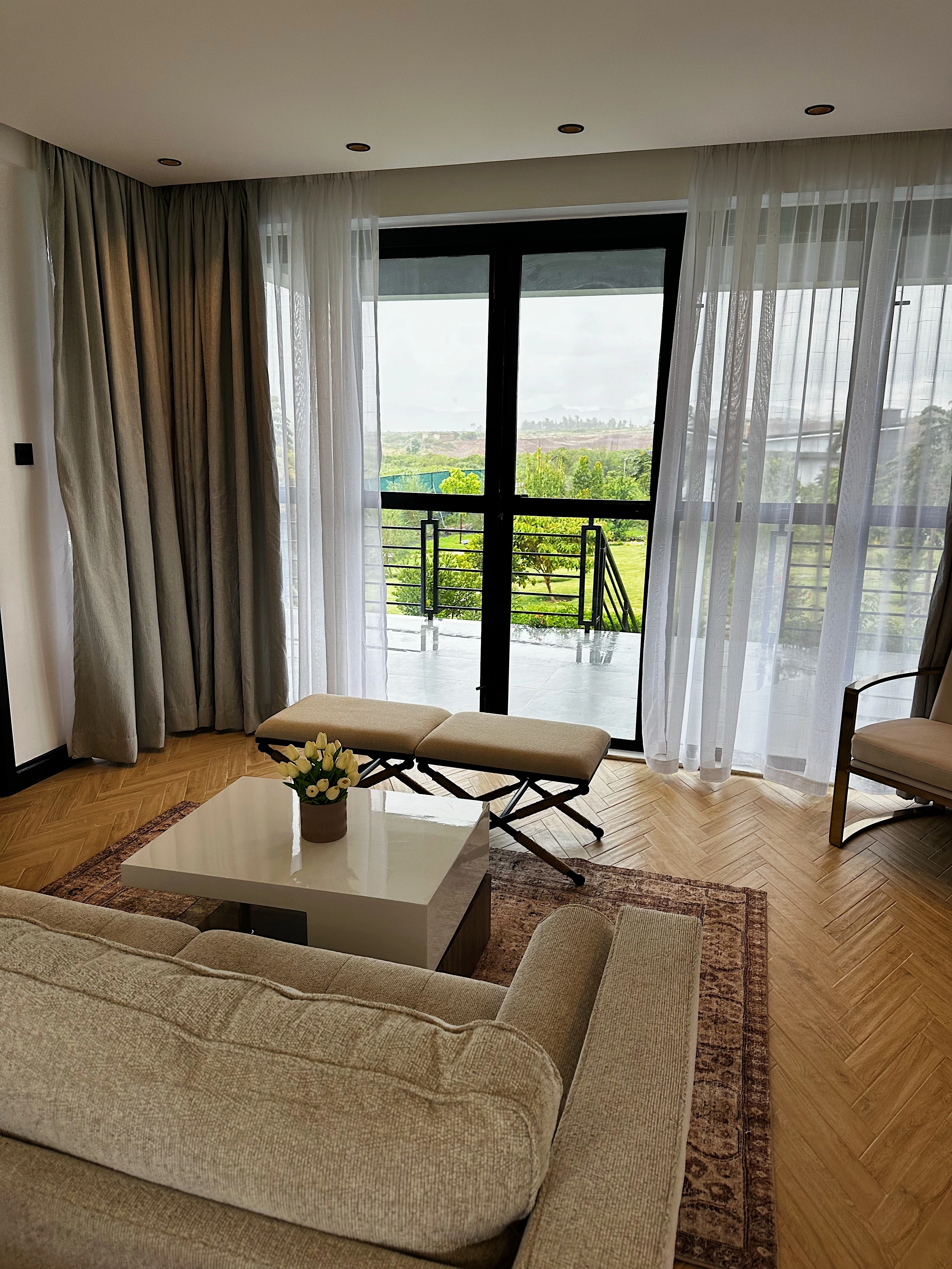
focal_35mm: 24
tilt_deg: -14.7
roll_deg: +0.1
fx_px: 880
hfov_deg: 56.8
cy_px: 634
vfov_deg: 71.6
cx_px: 476
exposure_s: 1/355
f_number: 1.78
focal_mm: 6.86
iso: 80
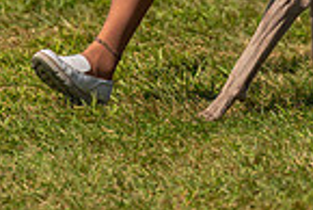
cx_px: 227
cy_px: -205
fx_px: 5544
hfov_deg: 3.2
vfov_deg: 2.2
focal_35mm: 637
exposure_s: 1/3200
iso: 200
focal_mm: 159
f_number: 2.8
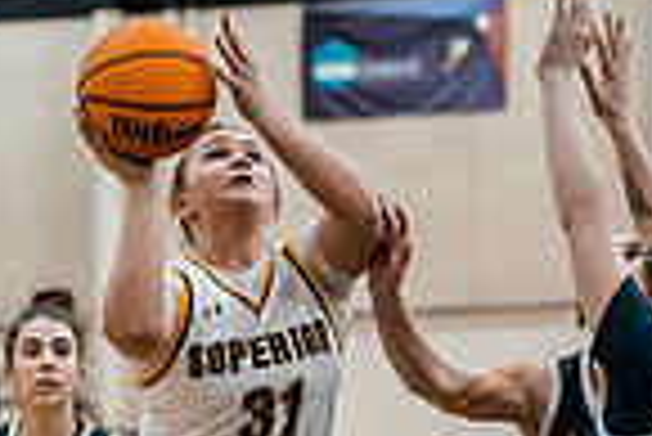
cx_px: 261
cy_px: 627
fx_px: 6073
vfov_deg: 4.1
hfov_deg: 6.1
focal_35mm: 335
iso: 1600
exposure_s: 1/640
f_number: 2.8
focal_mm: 83
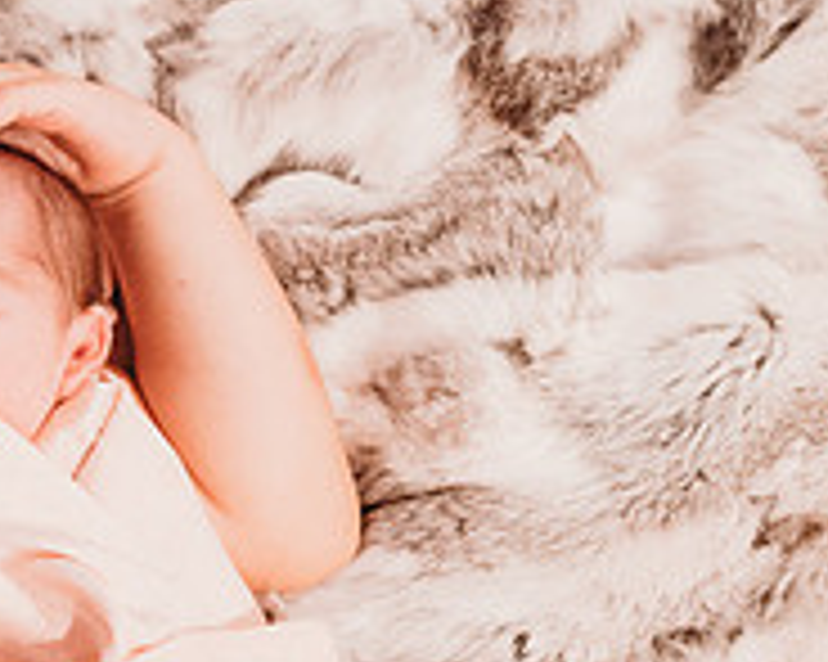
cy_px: 178
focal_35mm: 71
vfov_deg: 21.4
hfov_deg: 24.3
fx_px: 1739
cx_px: -171
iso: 2000
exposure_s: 1/160
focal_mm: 24
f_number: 2.5
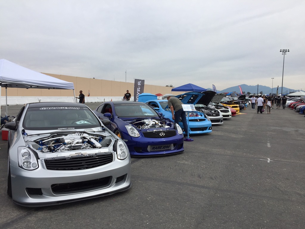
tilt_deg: -3.0
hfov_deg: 61.7
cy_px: 114
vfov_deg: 48.2
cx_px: 152
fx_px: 256
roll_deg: -0.8
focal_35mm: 29
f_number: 2.2
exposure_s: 1/2083
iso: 32
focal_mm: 4.15
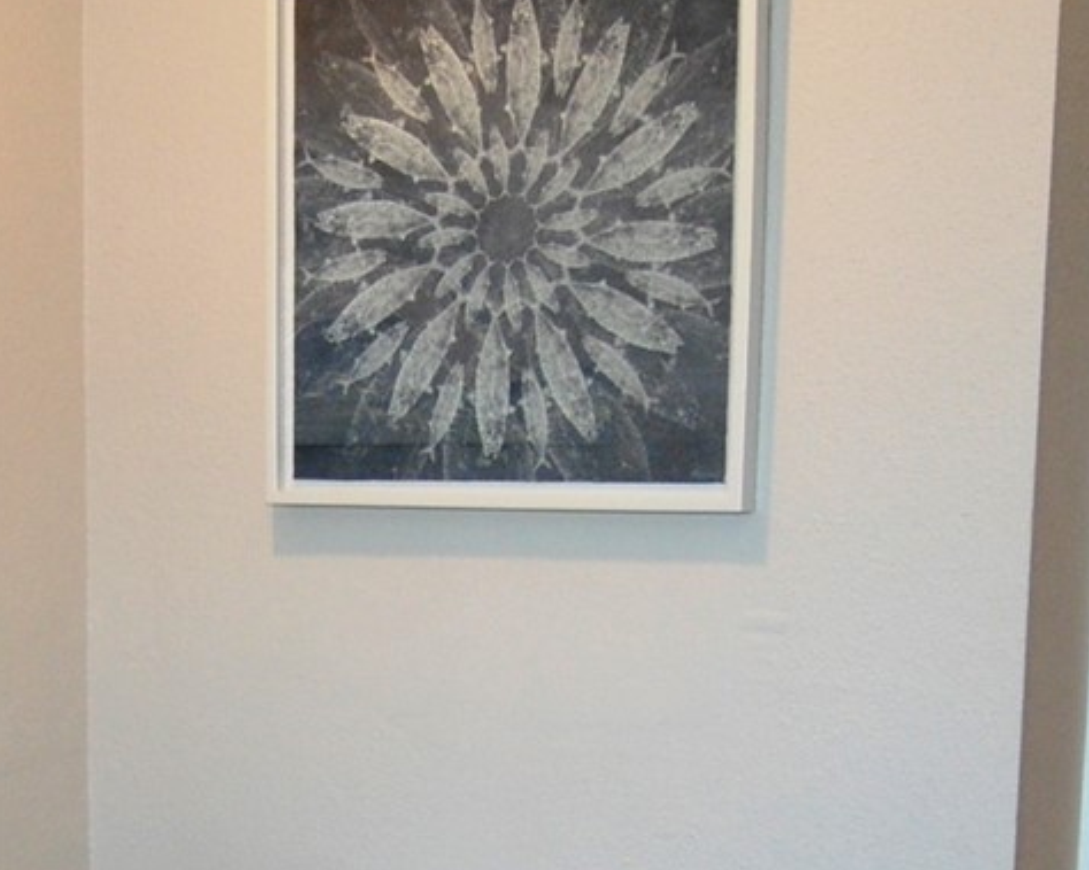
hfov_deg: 25.5
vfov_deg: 19.9
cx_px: 307
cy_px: 902
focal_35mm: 74
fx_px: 2387
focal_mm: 11.5
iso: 400
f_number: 3.5
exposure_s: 1/125
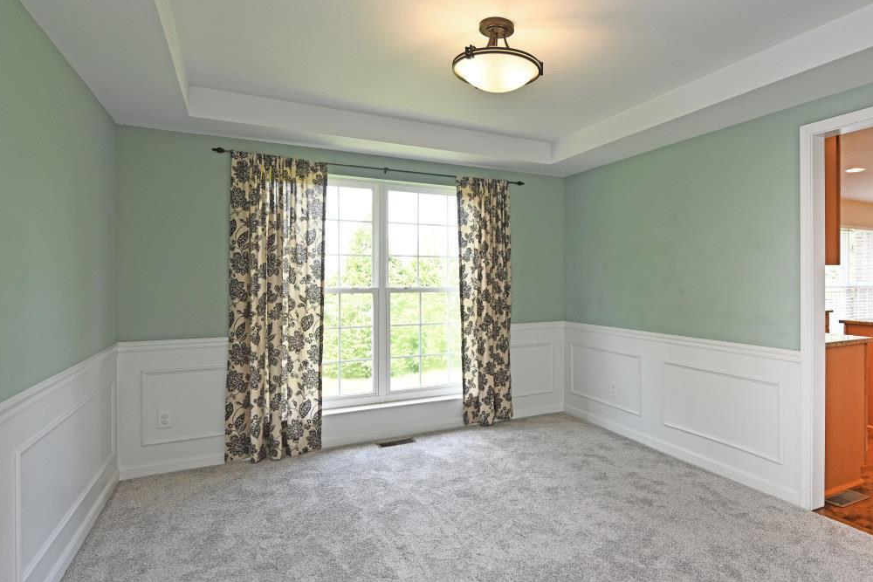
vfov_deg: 59.5
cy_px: 280
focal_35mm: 21
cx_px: 537
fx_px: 509
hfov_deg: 79.9
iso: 200
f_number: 4.5
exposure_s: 1/60
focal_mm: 14
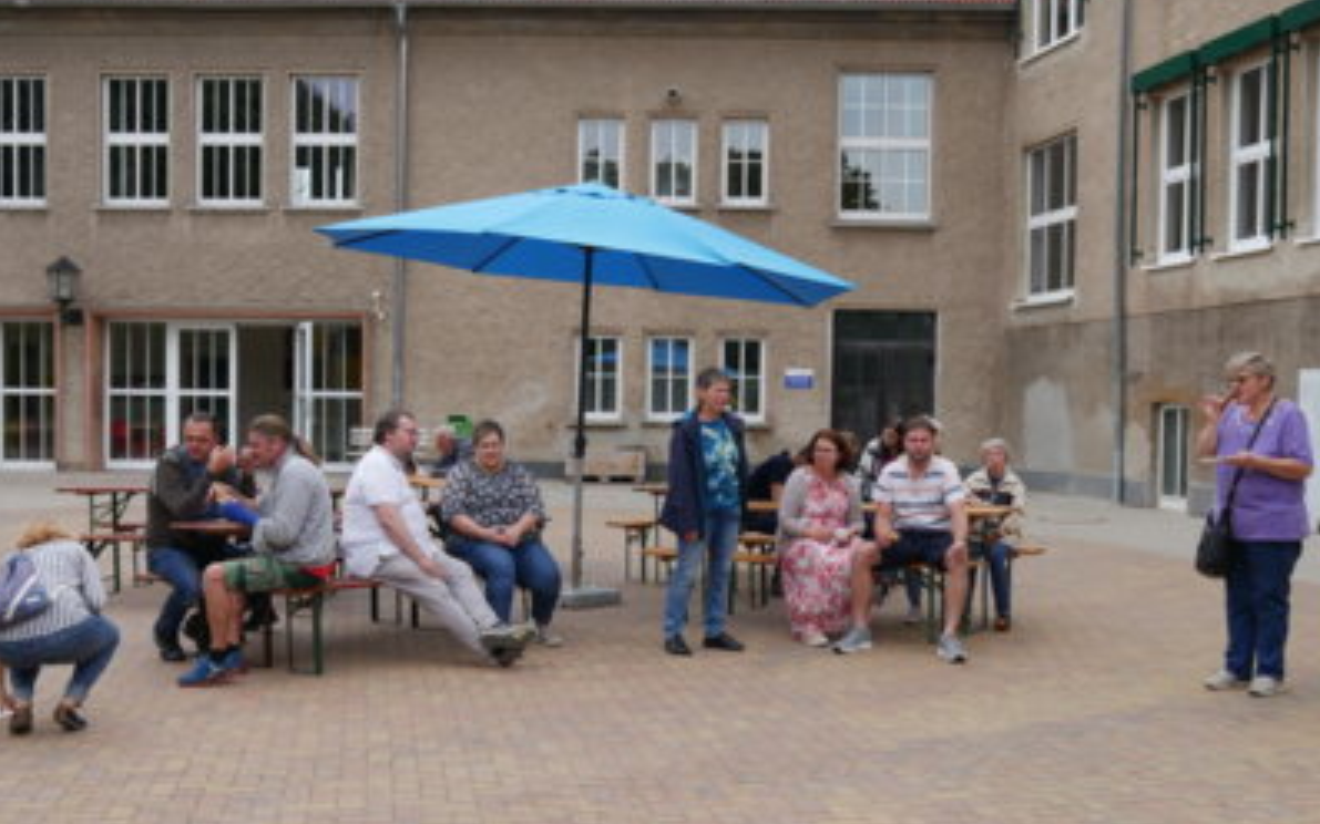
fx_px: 1691
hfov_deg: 42.7
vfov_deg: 27.4
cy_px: 475
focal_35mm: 47
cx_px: 658
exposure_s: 1/250
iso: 200
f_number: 6.3
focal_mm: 22
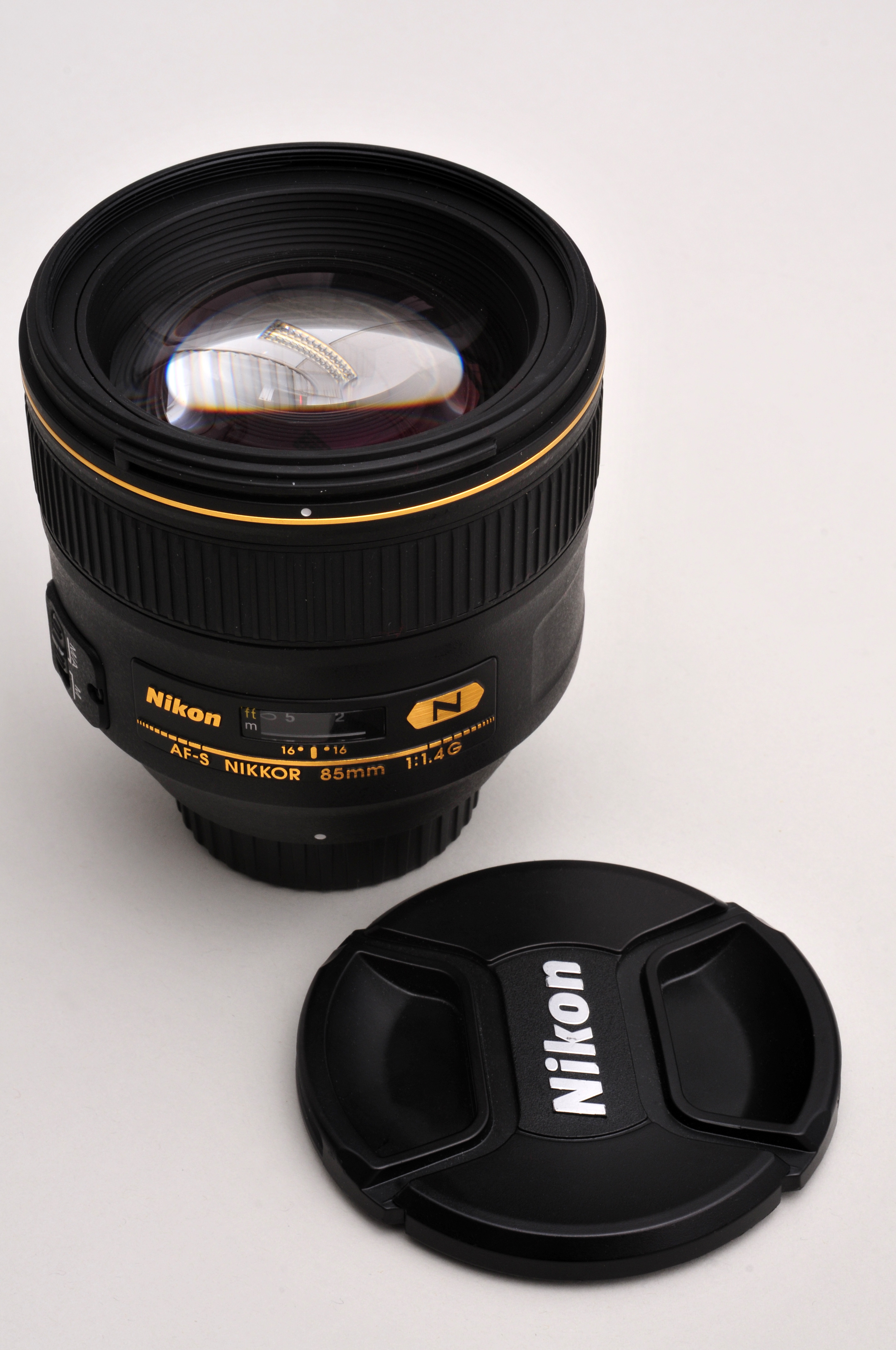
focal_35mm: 75
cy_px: 675
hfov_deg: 18.1
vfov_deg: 27.0
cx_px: 448
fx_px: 2807
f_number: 22
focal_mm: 50
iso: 200
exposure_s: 1/125
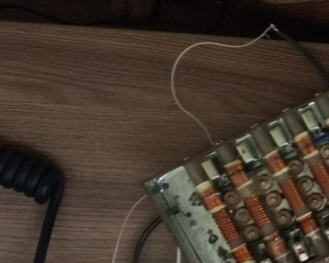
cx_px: 482
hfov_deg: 19.1
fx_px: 866
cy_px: 231
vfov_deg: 17.0
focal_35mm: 89
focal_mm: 4.12
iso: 477
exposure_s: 1/20
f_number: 2
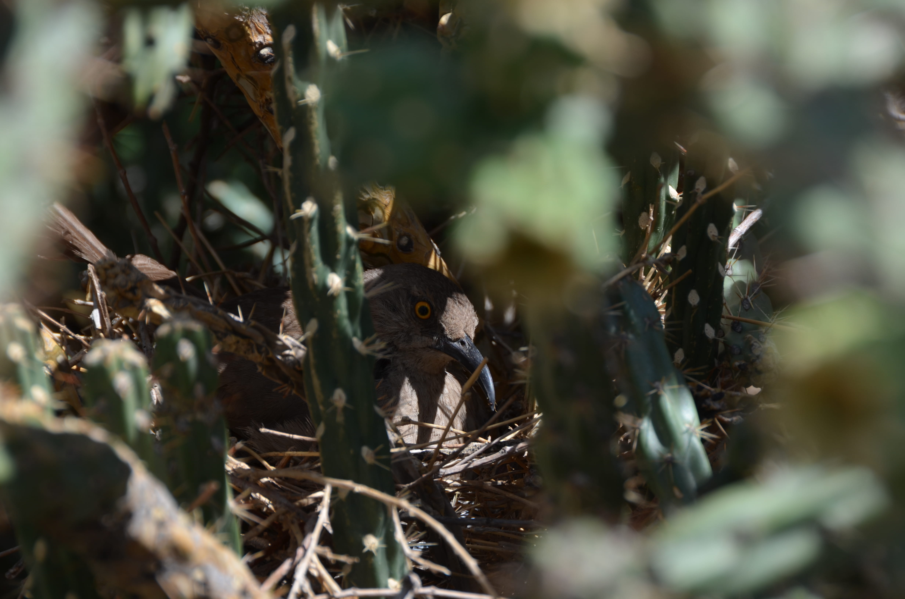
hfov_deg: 6.9
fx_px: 7526
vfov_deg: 4.6
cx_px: 452
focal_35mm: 300
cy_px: 300
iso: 100
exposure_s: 1/250
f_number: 8
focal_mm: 200
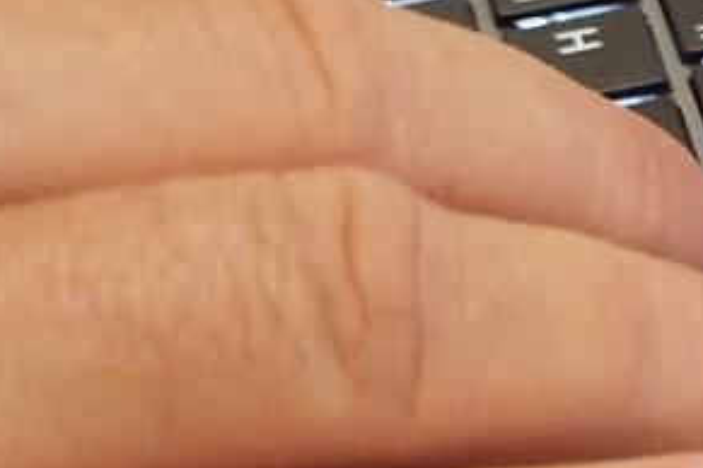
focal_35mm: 106
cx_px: 1221
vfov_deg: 12.9
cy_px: 263
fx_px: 2070
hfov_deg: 16.5
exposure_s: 1/25
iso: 320
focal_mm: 5.31
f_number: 1.7
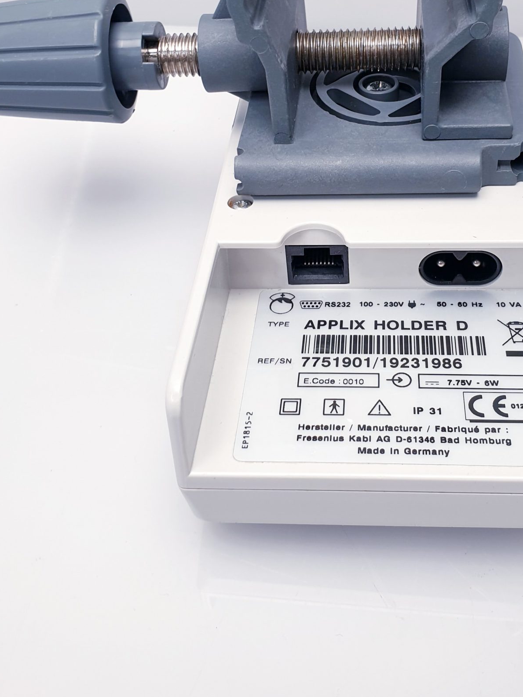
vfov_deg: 44.0
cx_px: 320
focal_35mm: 42
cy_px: 223
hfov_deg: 34.2
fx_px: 846
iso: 64
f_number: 2.4
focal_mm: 4.3
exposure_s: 1/50
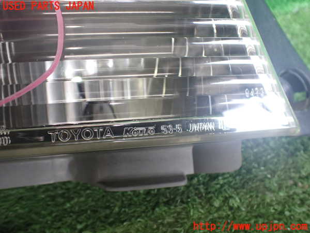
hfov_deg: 60.0
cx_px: 155
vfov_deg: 46.8
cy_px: 116
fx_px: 269
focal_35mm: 30
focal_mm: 5.4
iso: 320
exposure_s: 1/125
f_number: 2.3
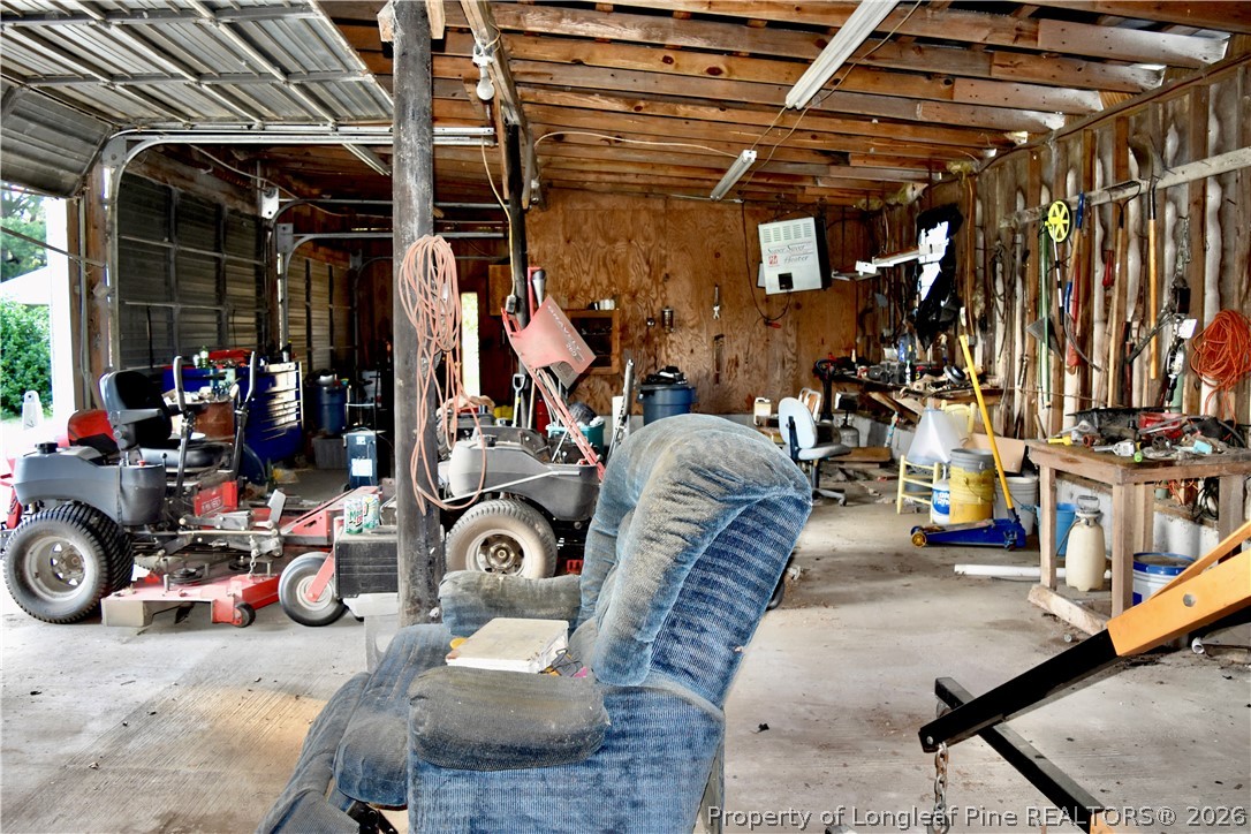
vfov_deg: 47.9
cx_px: 626
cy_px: 417
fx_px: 938
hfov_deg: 67.4
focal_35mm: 27
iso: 800
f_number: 4
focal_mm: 18
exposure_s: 1/60
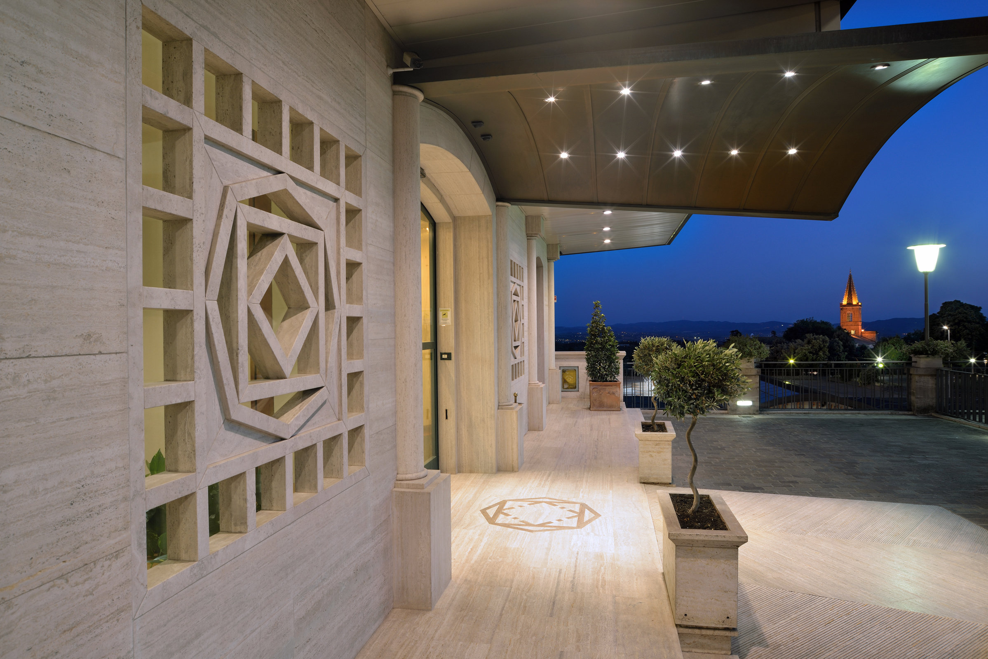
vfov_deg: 53.2
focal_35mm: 24
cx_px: 494
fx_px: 659
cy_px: 330
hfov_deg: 73.7
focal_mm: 24
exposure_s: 5
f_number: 11
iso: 100
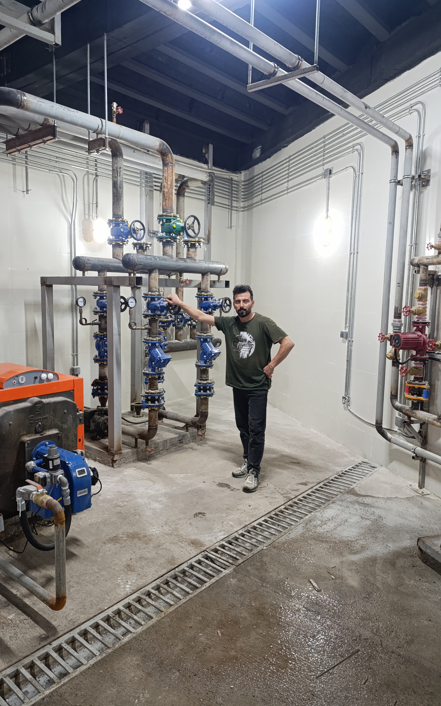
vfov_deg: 72.5
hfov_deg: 49.2
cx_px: 204
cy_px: 347
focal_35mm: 25
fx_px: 481
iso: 1000
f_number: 1.6
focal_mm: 6.14
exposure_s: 1/50
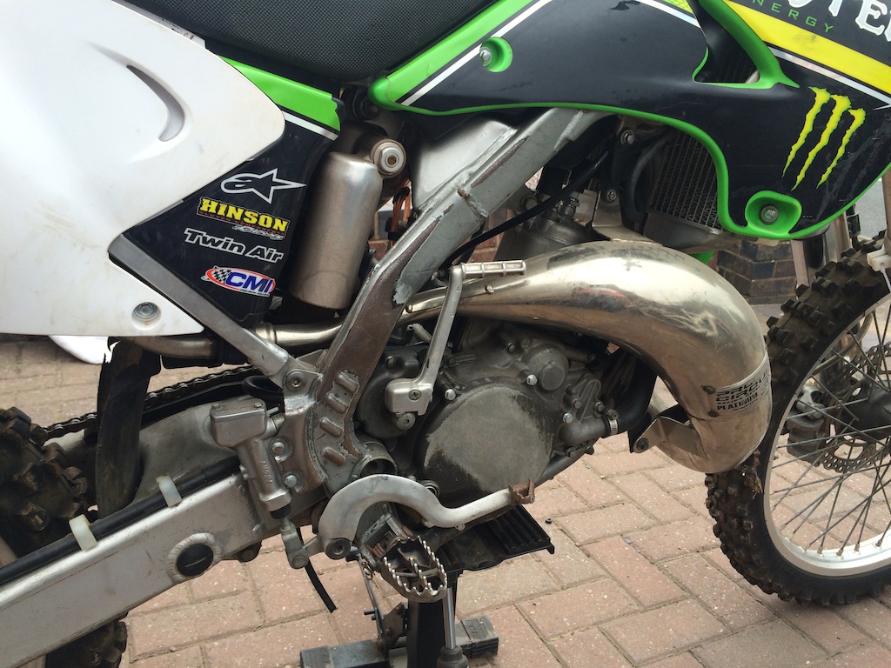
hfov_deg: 61.7
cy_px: 334
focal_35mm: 29
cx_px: 446
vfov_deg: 48.2
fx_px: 746
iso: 32
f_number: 2.2
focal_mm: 4.15
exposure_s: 1/838
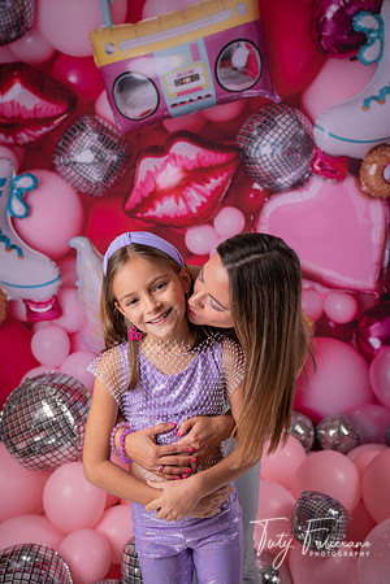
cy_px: 292
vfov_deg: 44.5
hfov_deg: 30.5
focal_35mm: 44
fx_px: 715
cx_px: 195
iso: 80
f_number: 3.5
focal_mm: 44
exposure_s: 1/100
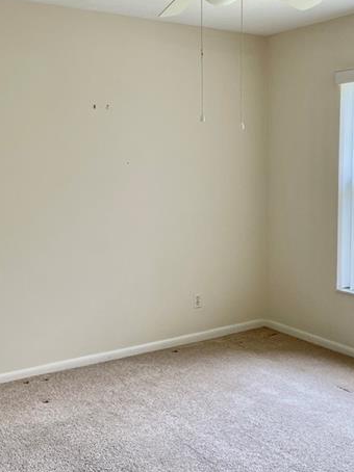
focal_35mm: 44
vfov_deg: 43.0
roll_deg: +0.8
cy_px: 225
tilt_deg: -5.8
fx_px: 601
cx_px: 197
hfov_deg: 32.8
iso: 50
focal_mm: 4.2
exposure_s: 1/120
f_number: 1.6
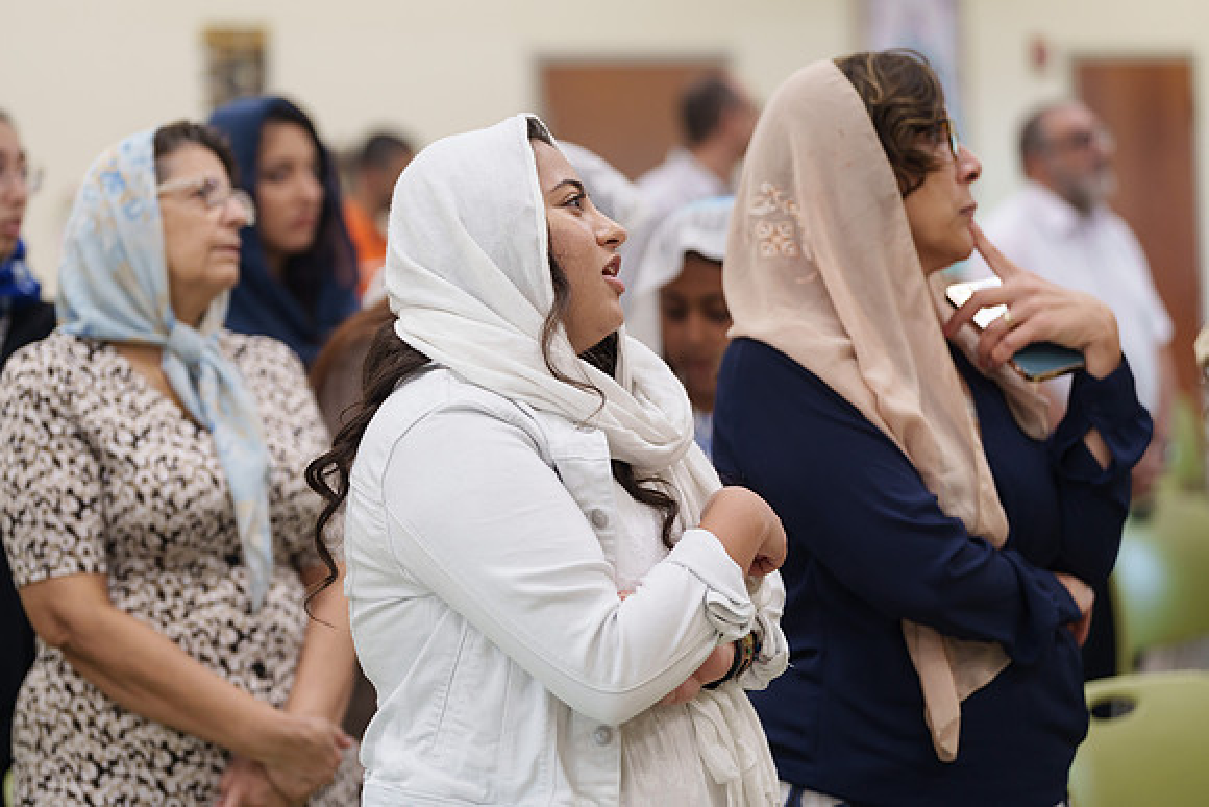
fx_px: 3527
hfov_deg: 19.5
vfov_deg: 13.0
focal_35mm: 105
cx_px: 604
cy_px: 404
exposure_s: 1/160
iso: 1000
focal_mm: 105
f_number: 2.8
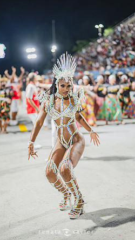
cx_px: 65
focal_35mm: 53
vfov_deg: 39.2
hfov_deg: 22.6
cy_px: 120
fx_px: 338
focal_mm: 50
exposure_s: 1/1000
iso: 1600
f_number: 1.3
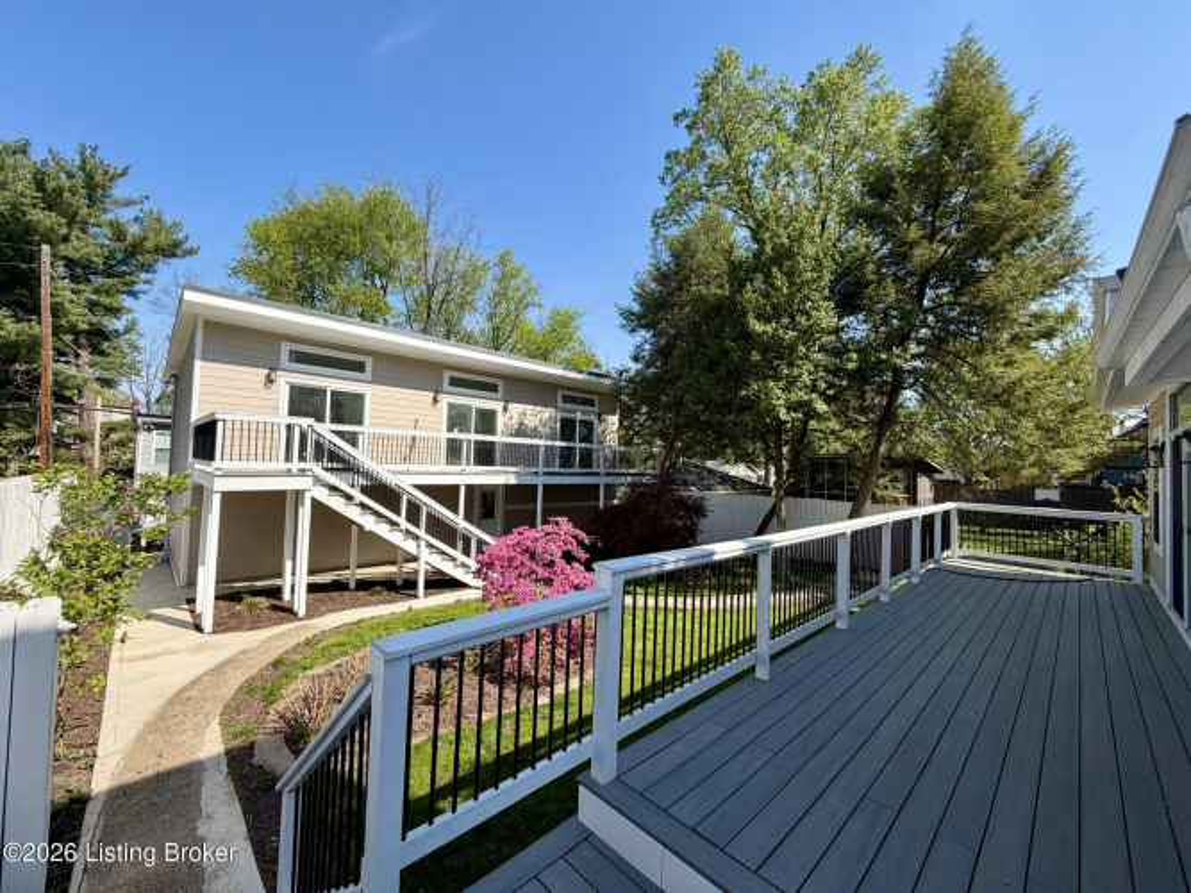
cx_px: 596
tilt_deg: +2.6
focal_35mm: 14
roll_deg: -1.7
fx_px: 482
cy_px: 446
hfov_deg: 102.1
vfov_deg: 85.7
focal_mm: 2.22
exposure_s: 1/770
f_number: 2.2
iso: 32
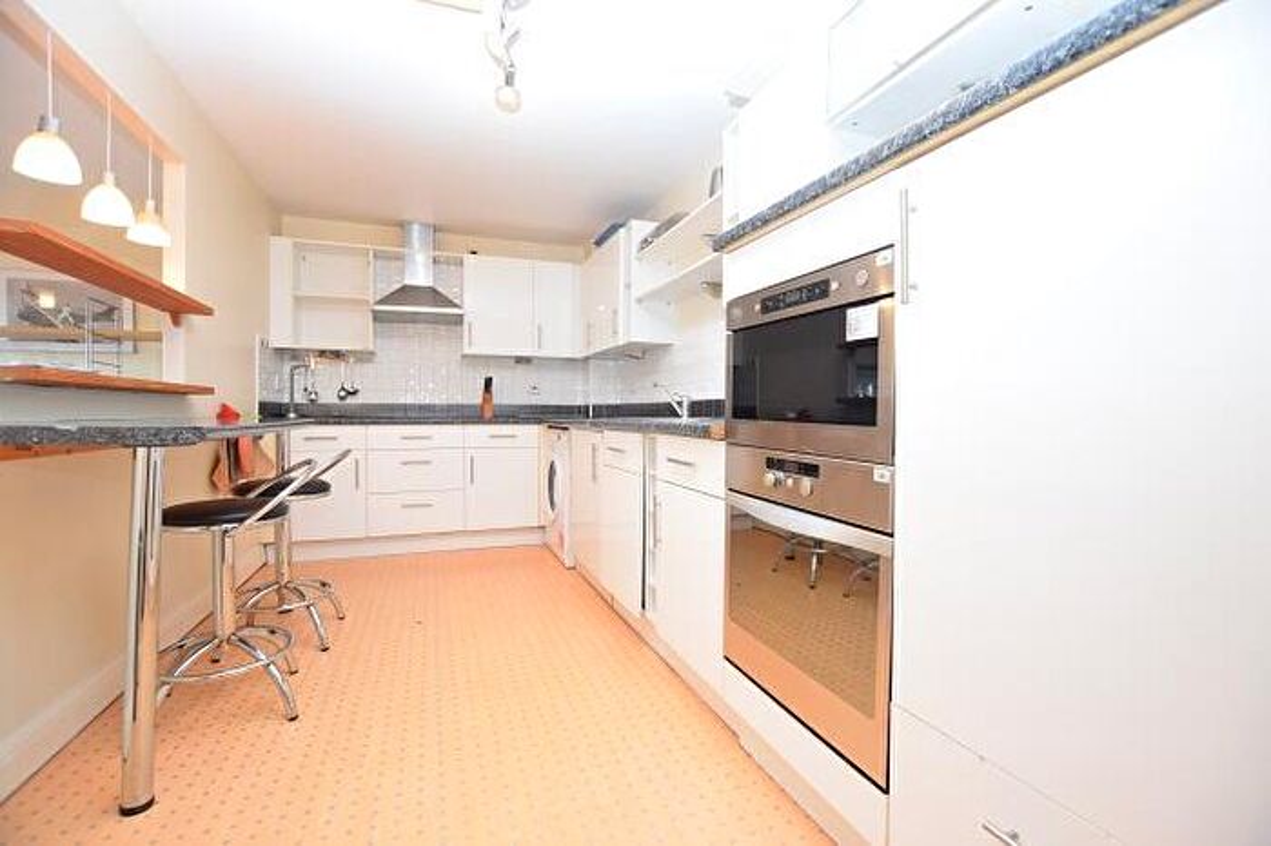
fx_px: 529
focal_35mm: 15
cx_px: 636
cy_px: 423
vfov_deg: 77.3
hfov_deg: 100.4
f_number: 4
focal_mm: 10
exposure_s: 1/60
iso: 800
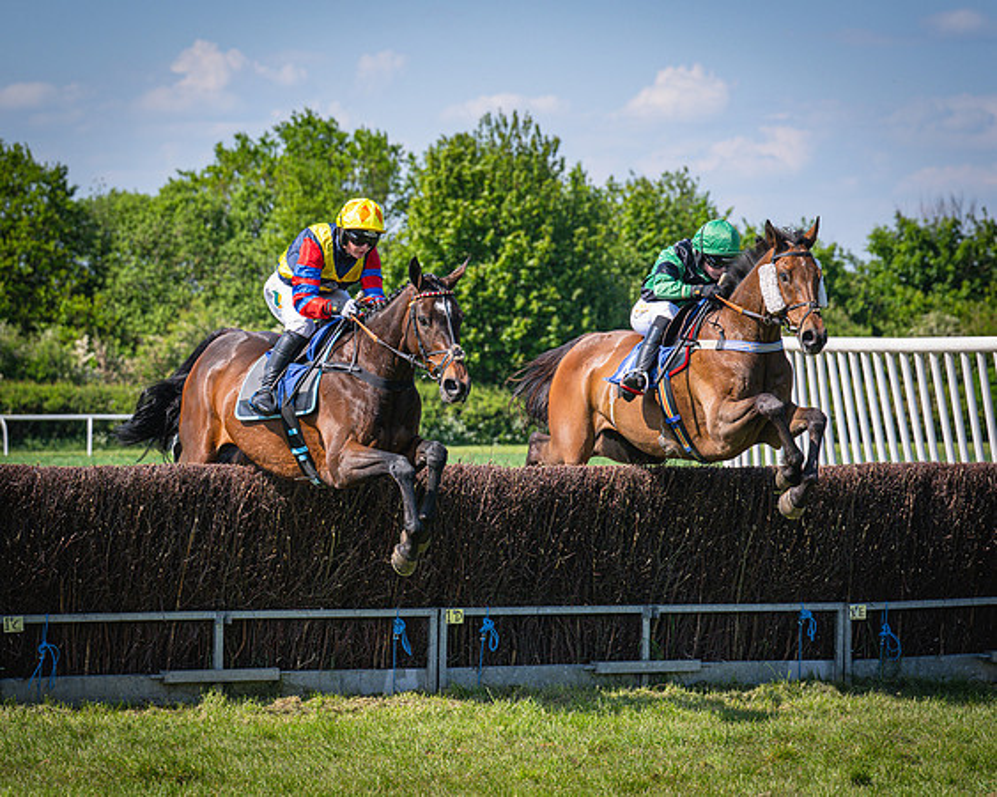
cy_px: 388
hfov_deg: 11.7
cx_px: 576
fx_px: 4859
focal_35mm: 165
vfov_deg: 9.4
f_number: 5
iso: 400
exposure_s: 1/2000
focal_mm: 115
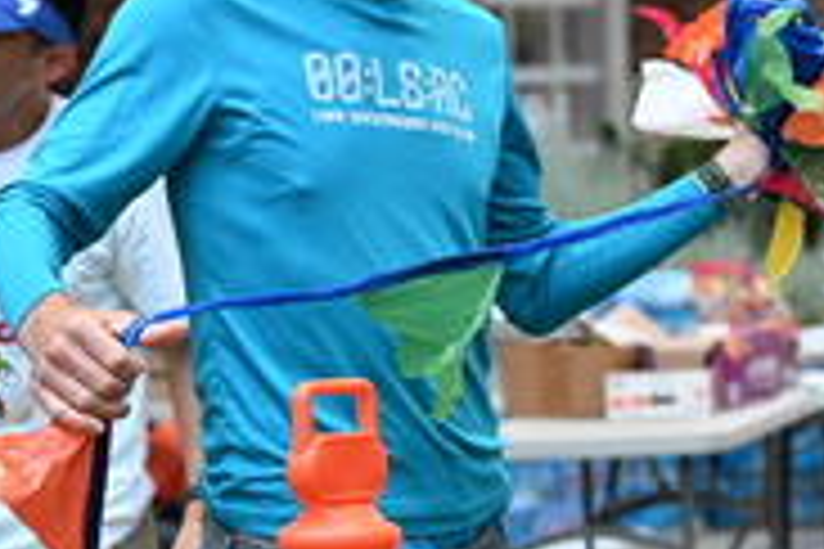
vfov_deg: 6.5
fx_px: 4829
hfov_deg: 9.6
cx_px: 1031
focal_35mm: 211
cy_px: -16
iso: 3200
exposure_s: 1/320
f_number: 4
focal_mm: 70
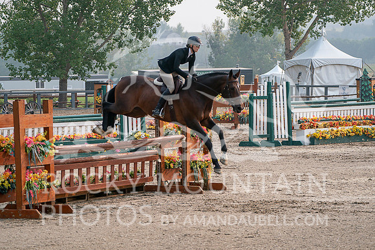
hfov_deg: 12.8
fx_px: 1667
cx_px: 188
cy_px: 125
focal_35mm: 160
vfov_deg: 8.6
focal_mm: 160
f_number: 5.6
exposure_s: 1/1000
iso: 500
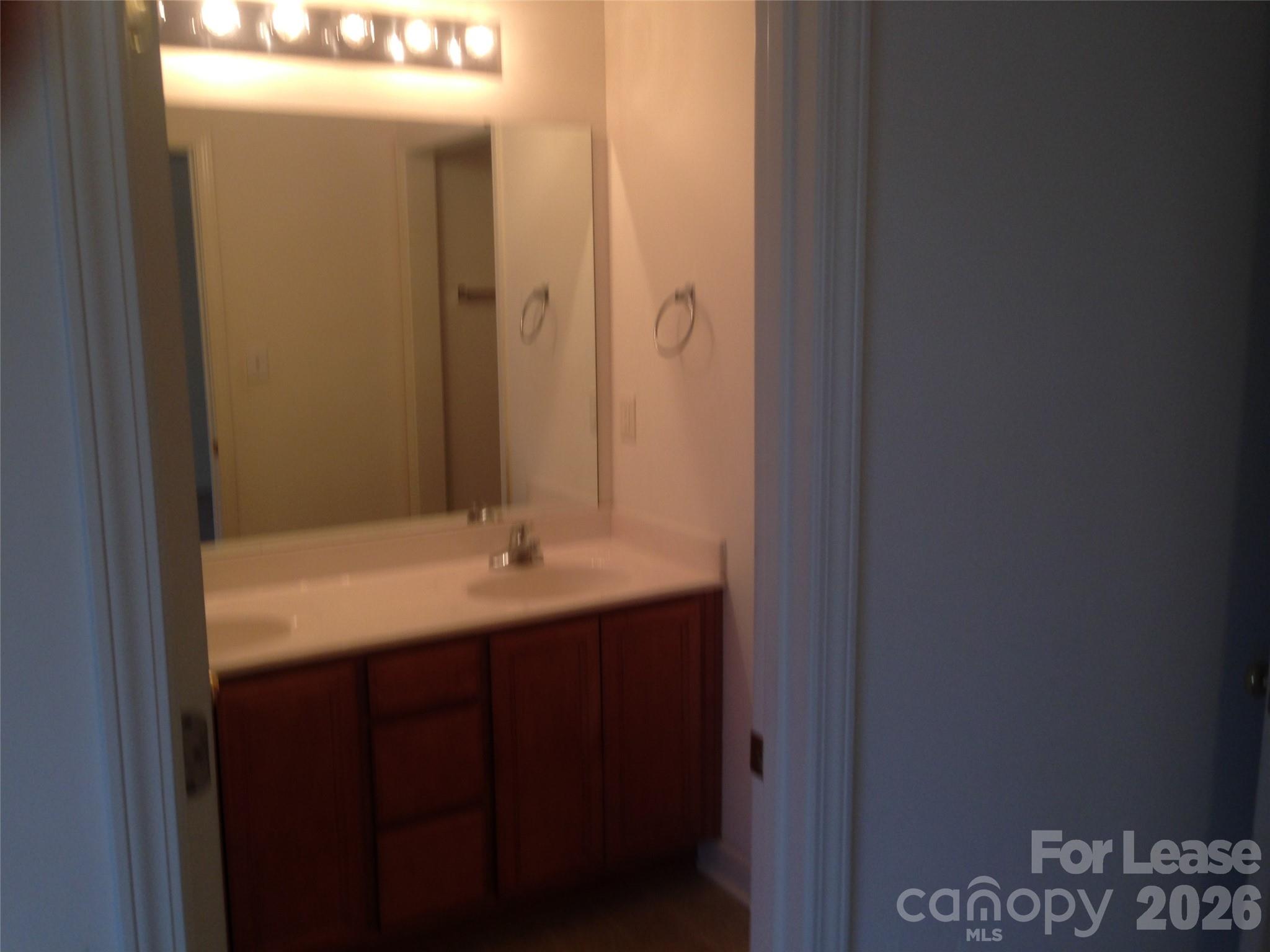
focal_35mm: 33
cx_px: 635
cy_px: 476
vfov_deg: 42.9
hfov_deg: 55.4
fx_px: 1211
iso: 50
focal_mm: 4.12
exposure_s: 1/40
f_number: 2.4
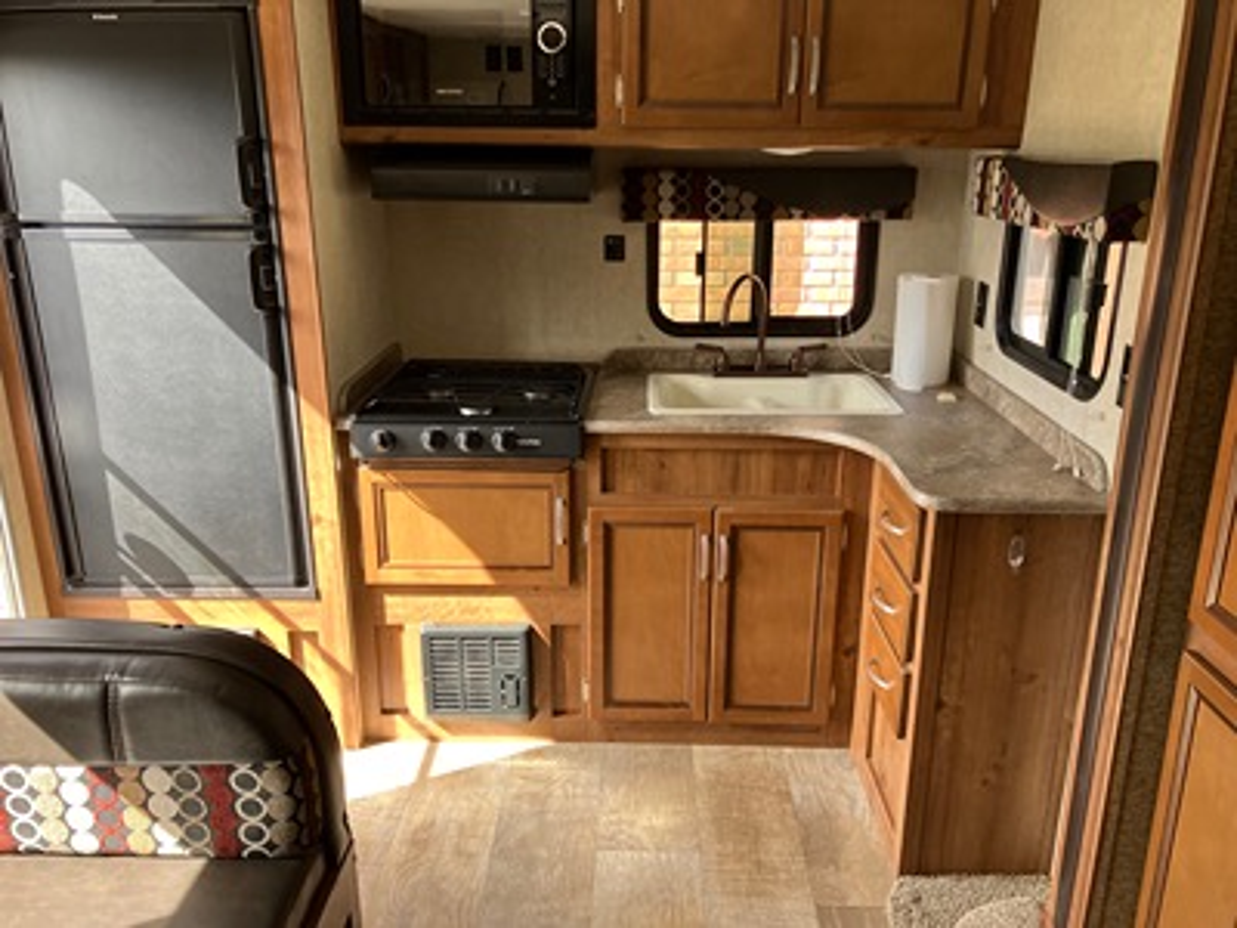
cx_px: 618
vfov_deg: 49.7
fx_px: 1001
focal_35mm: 28
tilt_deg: -16.5
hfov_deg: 63.4
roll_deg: -0.1
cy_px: 464
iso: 80
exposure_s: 1/102
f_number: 1.8
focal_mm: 3.99
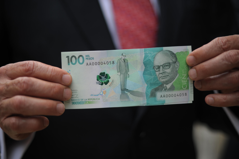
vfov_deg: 27.0
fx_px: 332
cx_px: 120
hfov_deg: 39.6
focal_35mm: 50
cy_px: 80
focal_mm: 50
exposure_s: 1/4000
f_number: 1.4
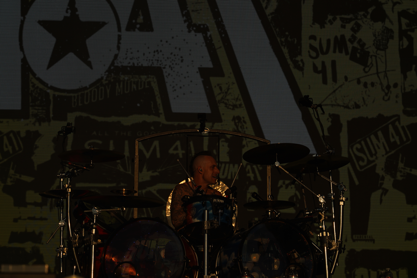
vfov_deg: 13.0
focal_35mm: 105
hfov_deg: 19.5
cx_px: 208
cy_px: 139
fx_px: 1216
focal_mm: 105
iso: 100
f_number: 8
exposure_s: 1/1250
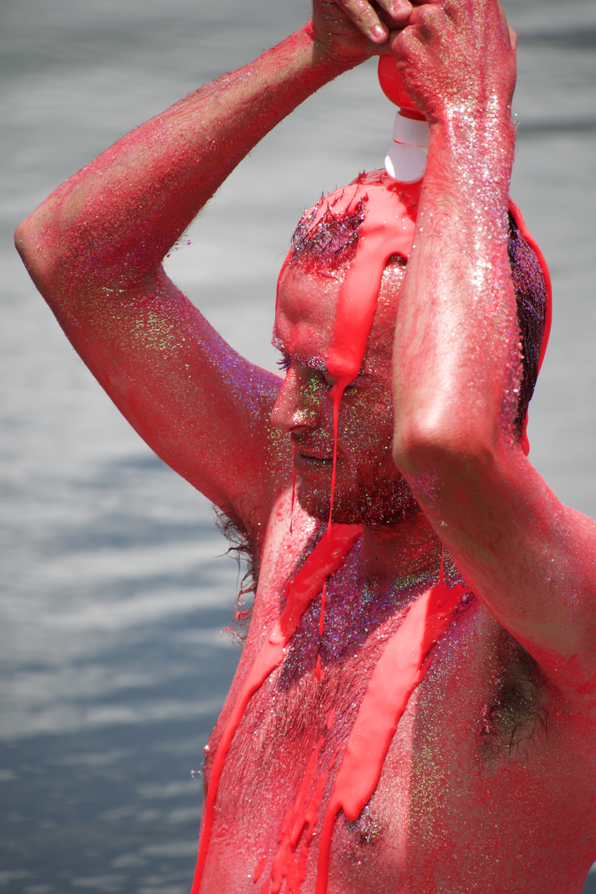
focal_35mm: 450
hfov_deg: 3.1
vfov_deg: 4.6
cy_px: 447
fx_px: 11174
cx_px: 298
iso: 200
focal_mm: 300
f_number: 7.1
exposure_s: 1/800
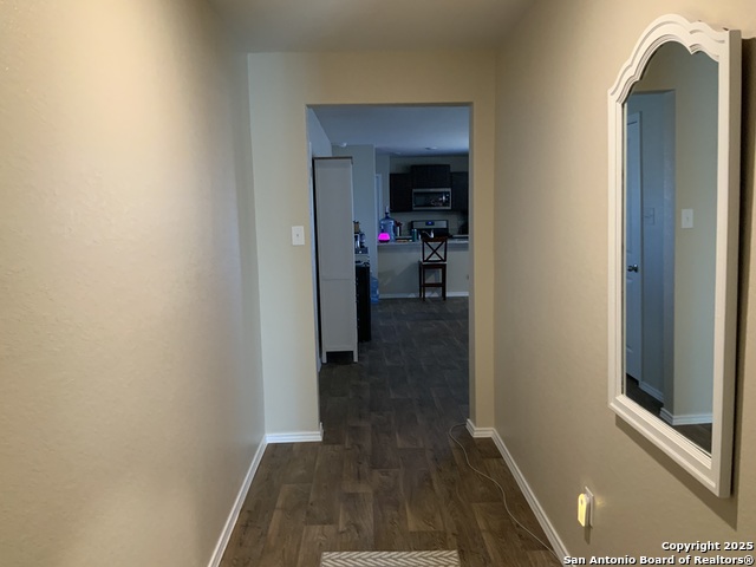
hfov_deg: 61.7
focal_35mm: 29
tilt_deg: -7.4
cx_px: 378
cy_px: 284
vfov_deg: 48.2
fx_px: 633
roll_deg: +2.0
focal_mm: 3
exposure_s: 1/60
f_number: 1.8
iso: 250
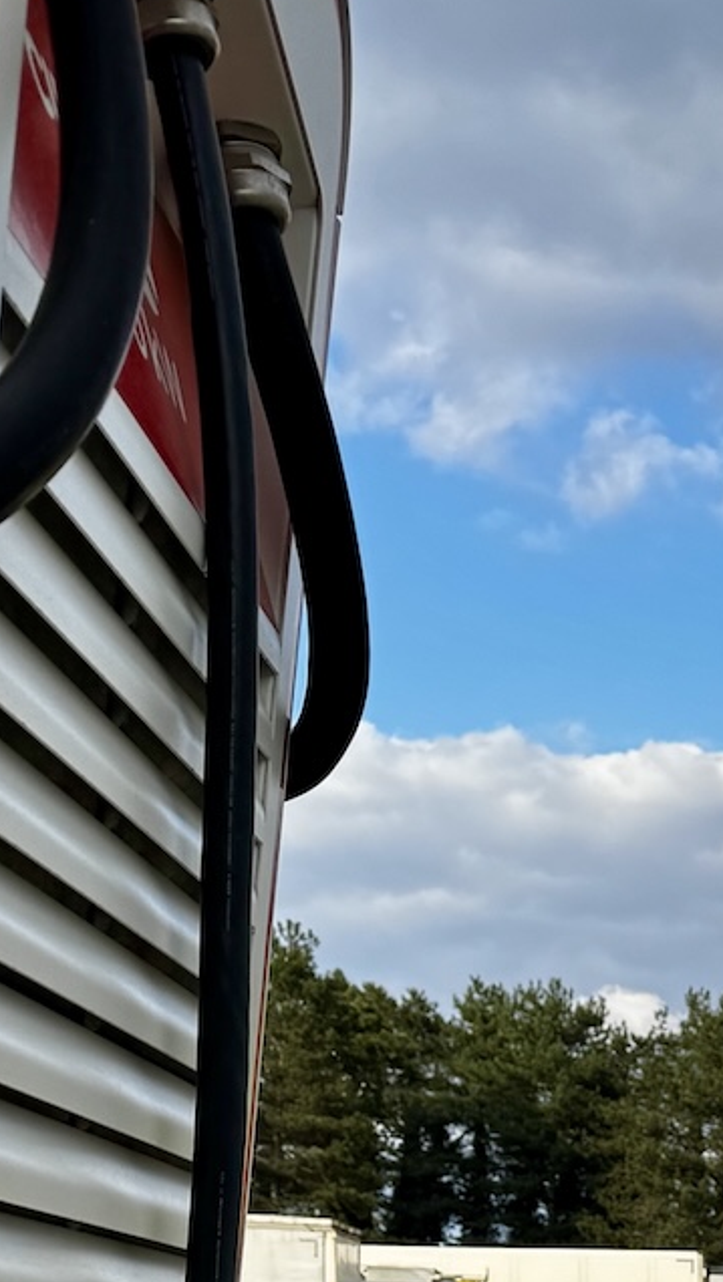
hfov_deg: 14.1
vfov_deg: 23.0
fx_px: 2791
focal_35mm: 82
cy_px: 1659
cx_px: 984
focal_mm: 6.76
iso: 80
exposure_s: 1/1818
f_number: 1.78
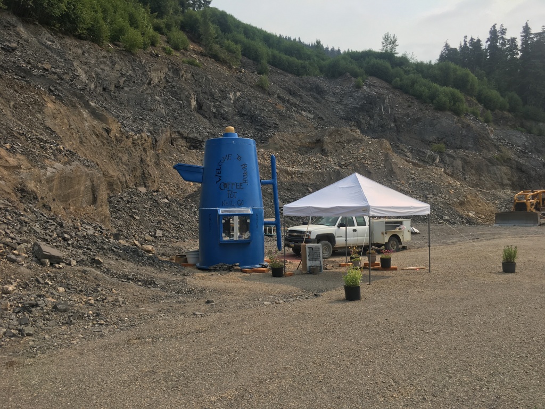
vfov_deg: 48.2
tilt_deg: -0.3
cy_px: 204
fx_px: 457
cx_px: 272
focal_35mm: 29
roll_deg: -0.6
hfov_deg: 61.7
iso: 25
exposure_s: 1/1374
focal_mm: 4.15
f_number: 2.2
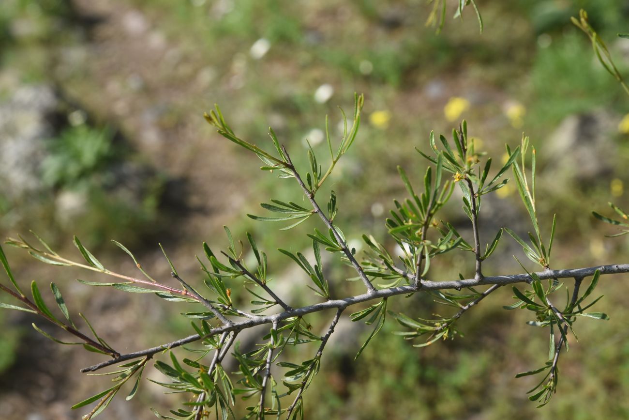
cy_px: 210
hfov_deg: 35.6
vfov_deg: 24.2
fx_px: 978
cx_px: 314
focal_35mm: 56
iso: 125
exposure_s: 1/125
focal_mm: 56
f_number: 11
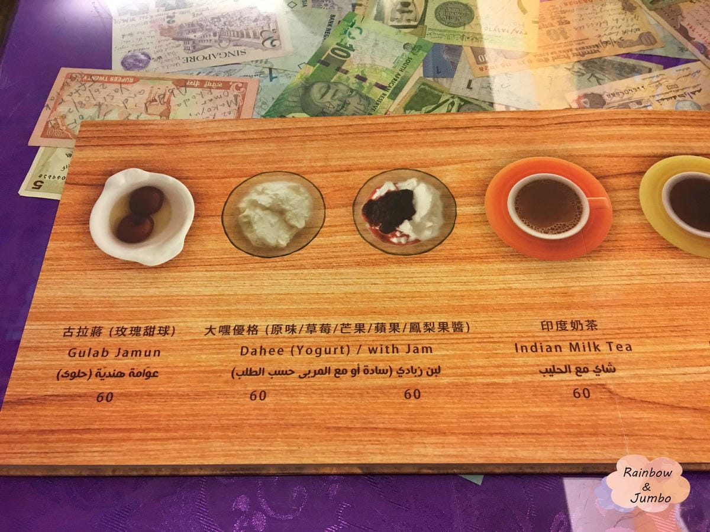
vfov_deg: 48.2
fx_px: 595
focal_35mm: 29
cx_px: 355
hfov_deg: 61.7
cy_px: 266
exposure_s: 1/30
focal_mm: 4.15
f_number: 2.2
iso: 160
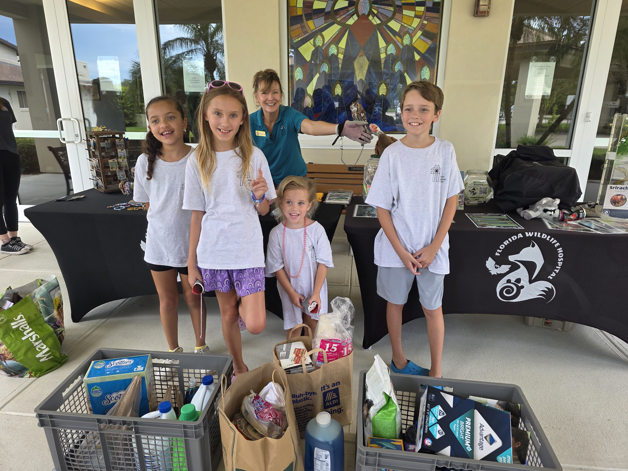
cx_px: 314
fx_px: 417
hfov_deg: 73.9
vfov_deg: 58.9
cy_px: 236
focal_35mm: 23
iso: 64
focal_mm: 6.3
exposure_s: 1/180
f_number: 1.7
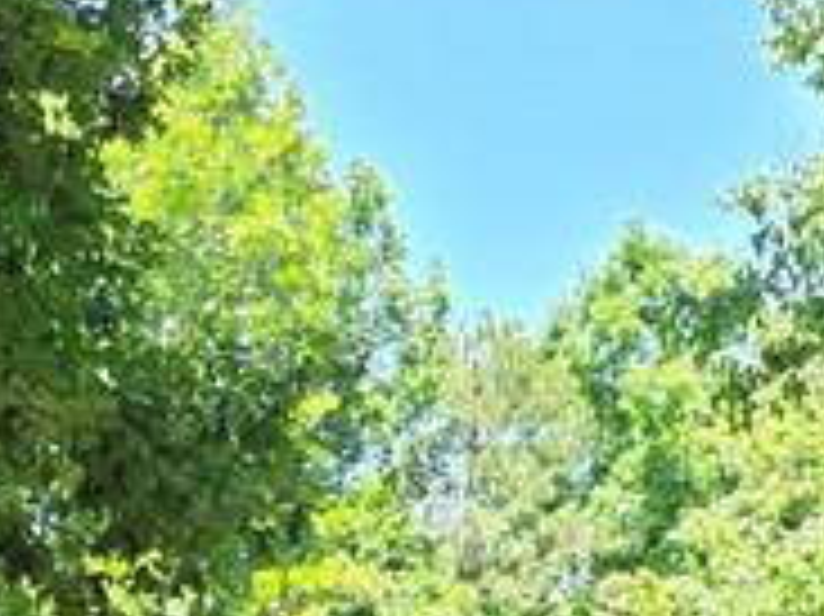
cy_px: 1664
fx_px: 3069
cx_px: -162
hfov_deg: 14.8
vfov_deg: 9.6
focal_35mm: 129
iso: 50
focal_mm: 6.25
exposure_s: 1/359
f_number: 1.7
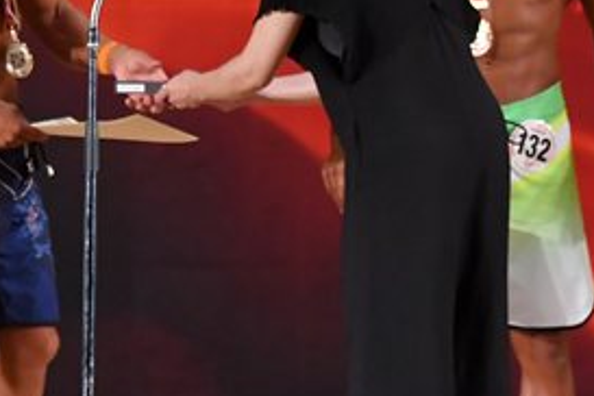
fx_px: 10543
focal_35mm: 639
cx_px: 173
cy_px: 102
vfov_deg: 2.2
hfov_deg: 3.2
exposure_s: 1/400
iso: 3200
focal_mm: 150
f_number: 5.6
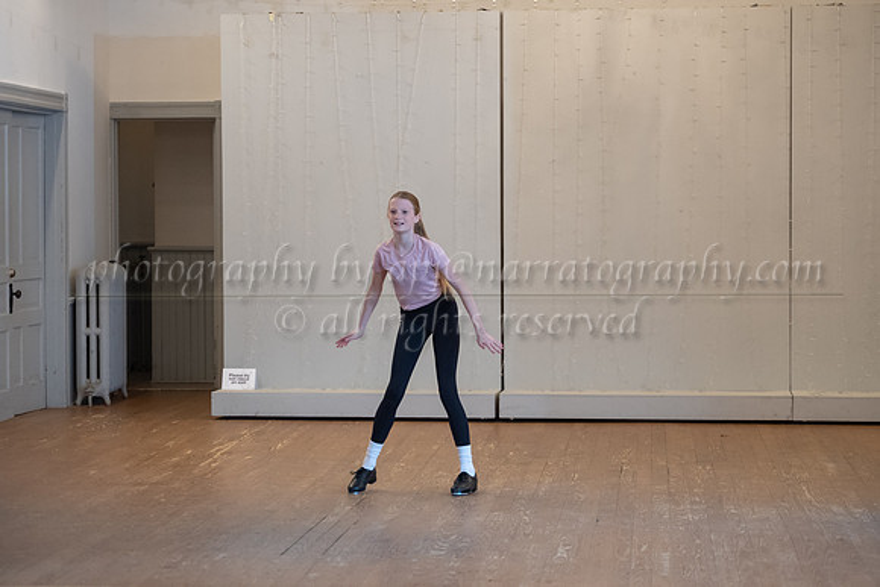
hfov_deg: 21.7
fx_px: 2300
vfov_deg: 14.5
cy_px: 306
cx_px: 433
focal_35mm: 94
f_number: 2.8
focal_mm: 75
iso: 1600
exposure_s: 1/200
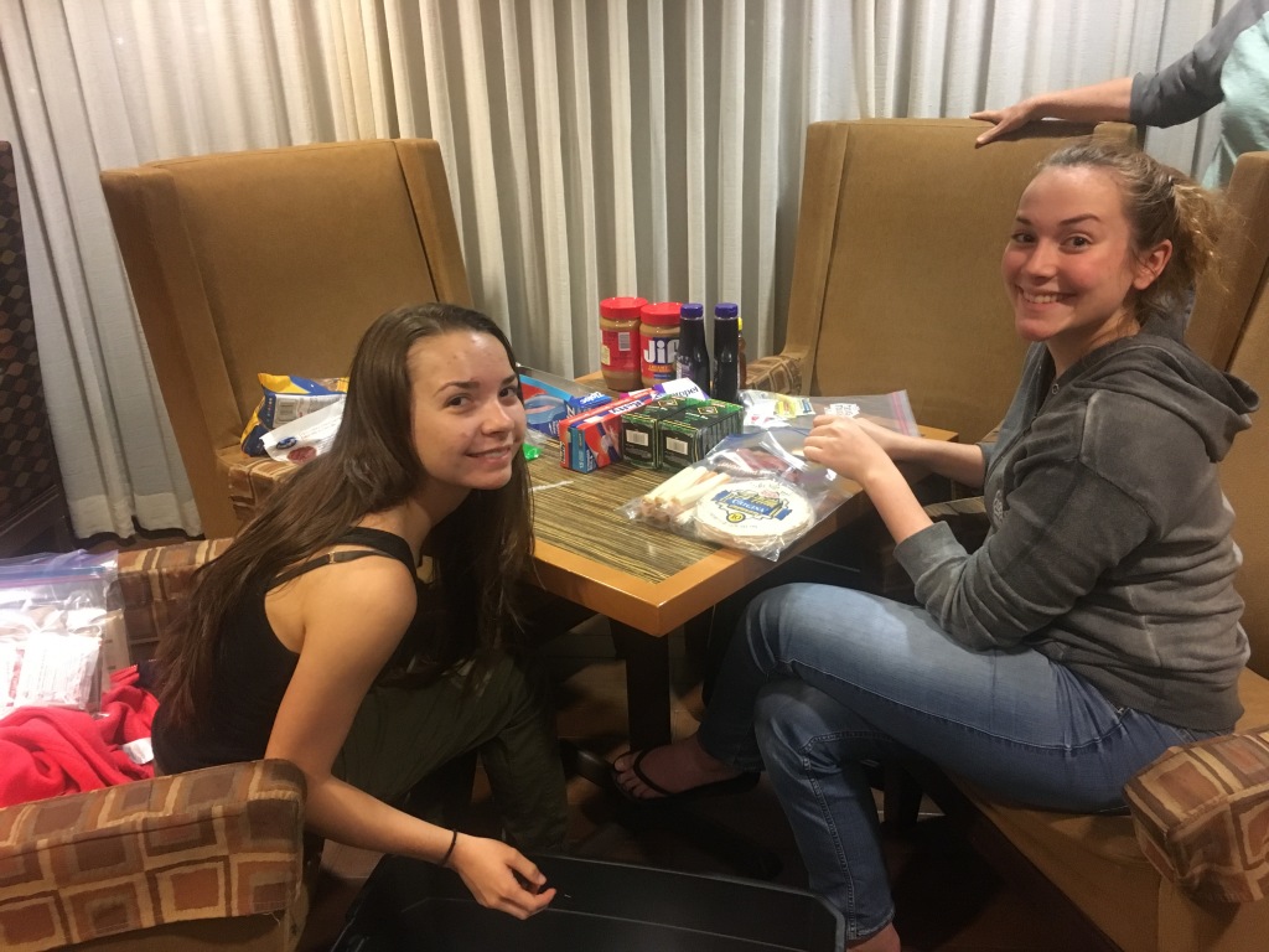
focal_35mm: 29
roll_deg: +3.0
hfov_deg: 61.7
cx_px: 634
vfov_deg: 48.2
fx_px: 1063
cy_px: 476
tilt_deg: -22.7
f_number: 2.2
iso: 250
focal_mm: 4.15
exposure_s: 1/15
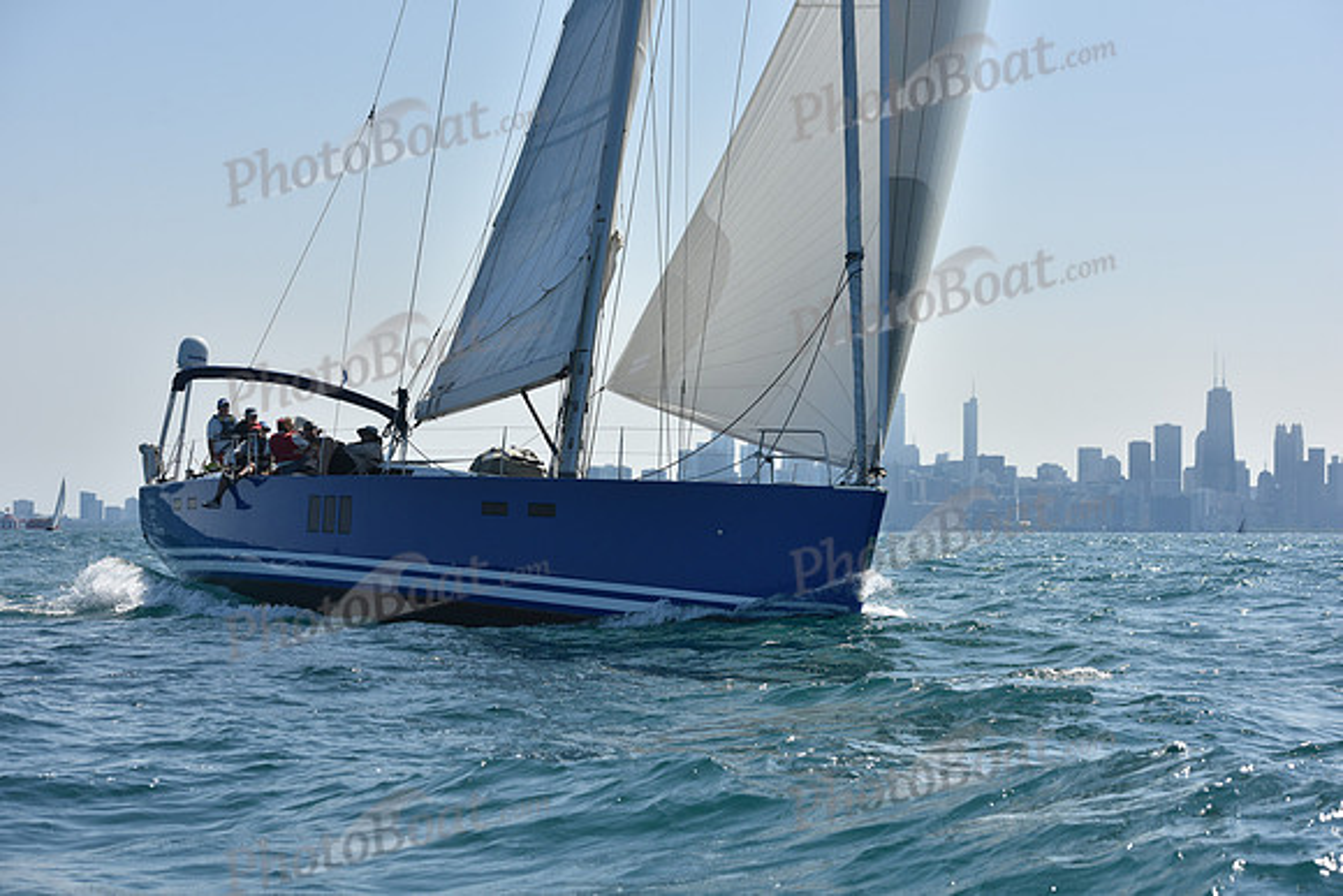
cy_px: 448
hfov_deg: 24.8
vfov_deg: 16.7
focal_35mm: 82
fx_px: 3060
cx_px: 672
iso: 250
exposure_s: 1/1600
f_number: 7.1
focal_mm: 82
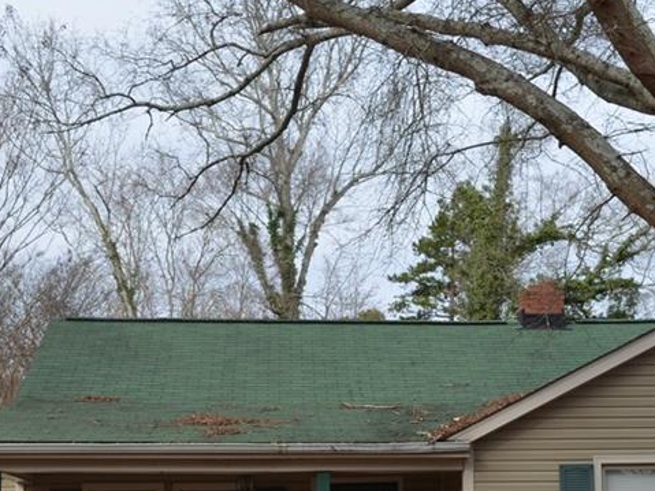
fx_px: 1513
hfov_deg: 24.4
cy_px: 448
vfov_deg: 18.1
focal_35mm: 80
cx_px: 401
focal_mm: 26
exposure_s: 1/250
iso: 180
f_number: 8
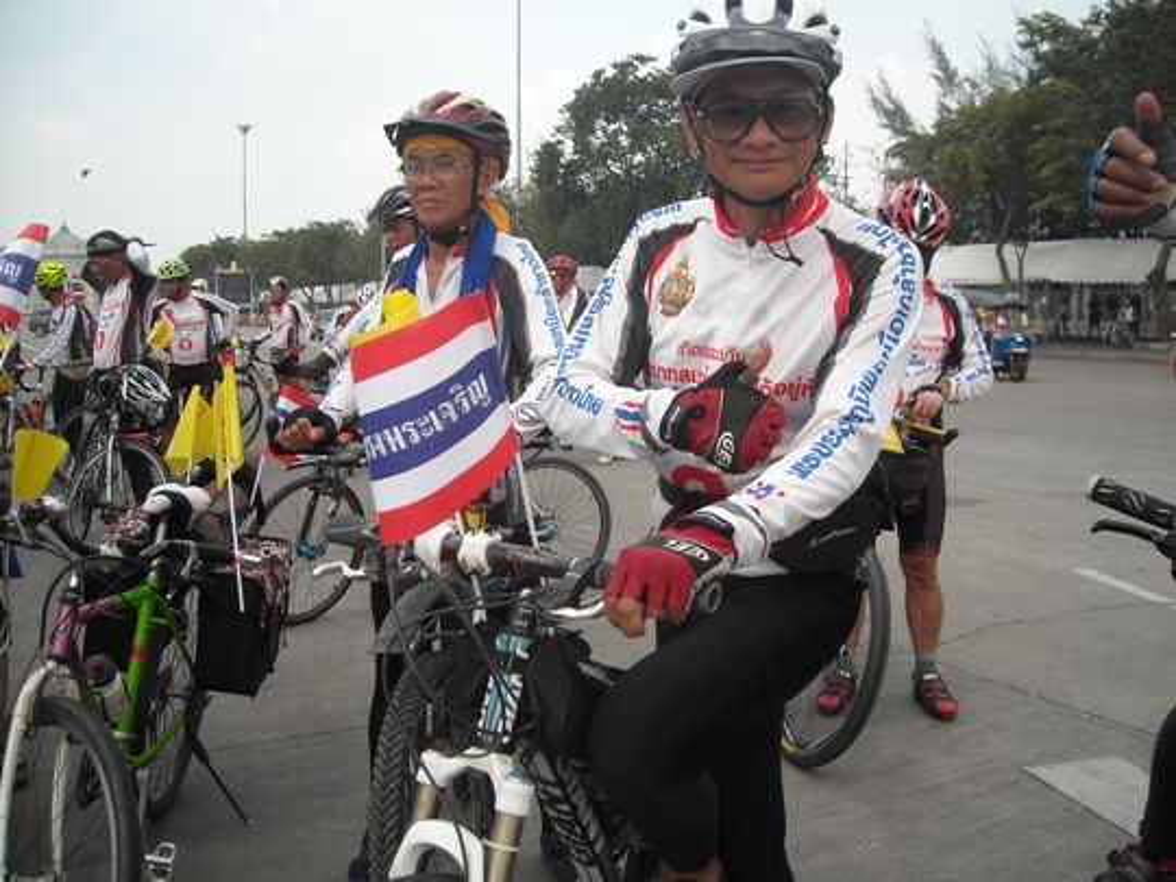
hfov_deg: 52.6
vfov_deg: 40.7
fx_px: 1189
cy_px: 441
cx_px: 588
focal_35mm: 35
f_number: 5.6
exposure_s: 1/129
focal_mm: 5.7
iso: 64
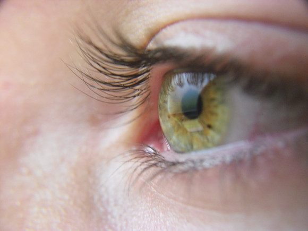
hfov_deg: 51.4
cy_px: 116
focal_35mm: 36
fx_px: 320
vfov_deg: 39.7
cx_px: 154
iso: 200
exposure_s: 1/60
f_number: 3.1
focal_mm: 6.3
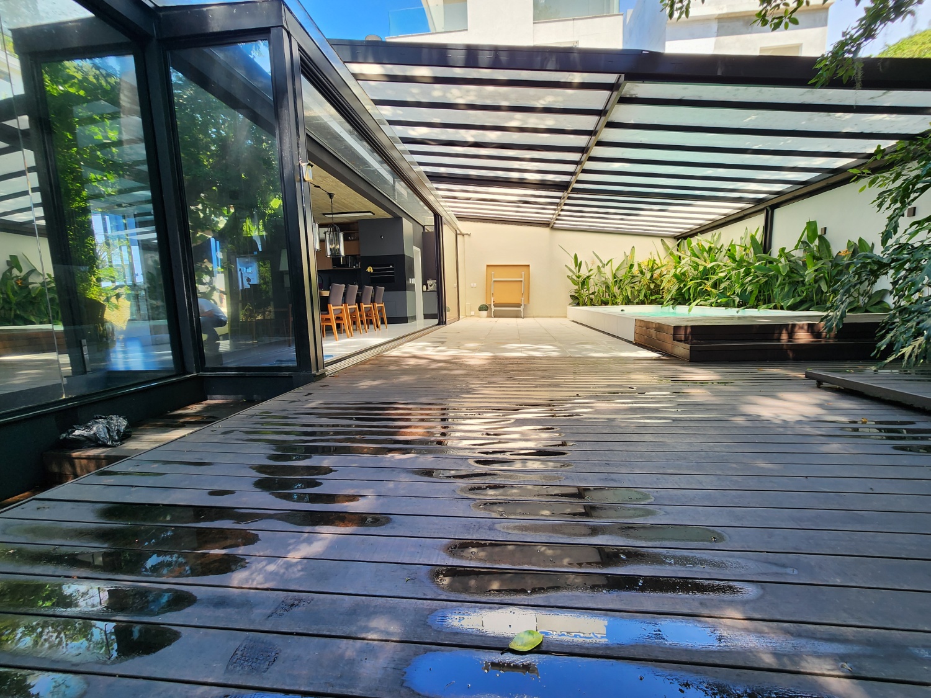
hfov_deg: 106.2
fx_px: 350
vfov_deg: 89.9
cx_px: 466
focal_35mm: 13
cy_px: 349
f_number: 2.2
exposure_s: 1/120
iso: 50
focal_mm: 2.2
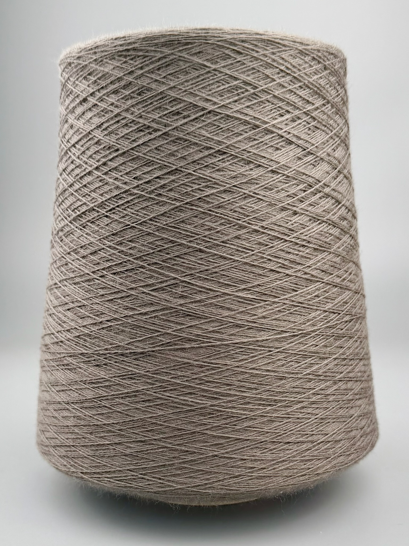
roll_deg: +0.5
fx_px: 378
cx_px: 204
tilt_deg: -13.7
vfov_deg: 71.6
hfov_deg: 56.8
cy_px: 273
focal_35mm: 24
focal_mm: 6.76
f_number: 1.78
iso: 100
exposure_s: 1/979
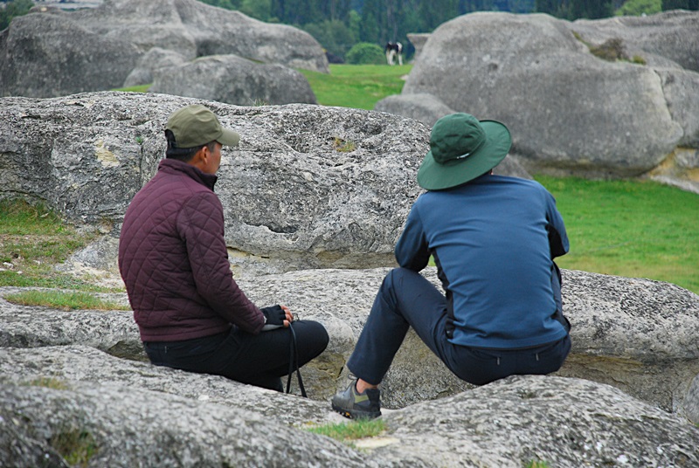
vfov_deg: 7.7
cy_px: 234
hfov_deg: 11.4
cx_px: 350
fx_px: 3500
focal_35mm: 180
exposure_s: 1/400
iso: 400
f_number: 6.3
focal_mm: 120
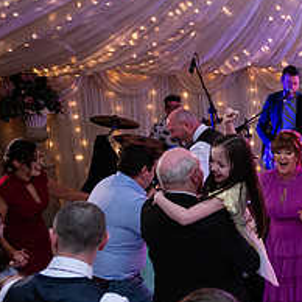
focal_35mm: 61
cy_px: 203
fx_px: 602
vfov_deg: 28.0
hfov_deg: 24.1
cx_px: 411
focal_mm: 24
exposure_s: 1/160
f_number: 3.5
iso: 1000
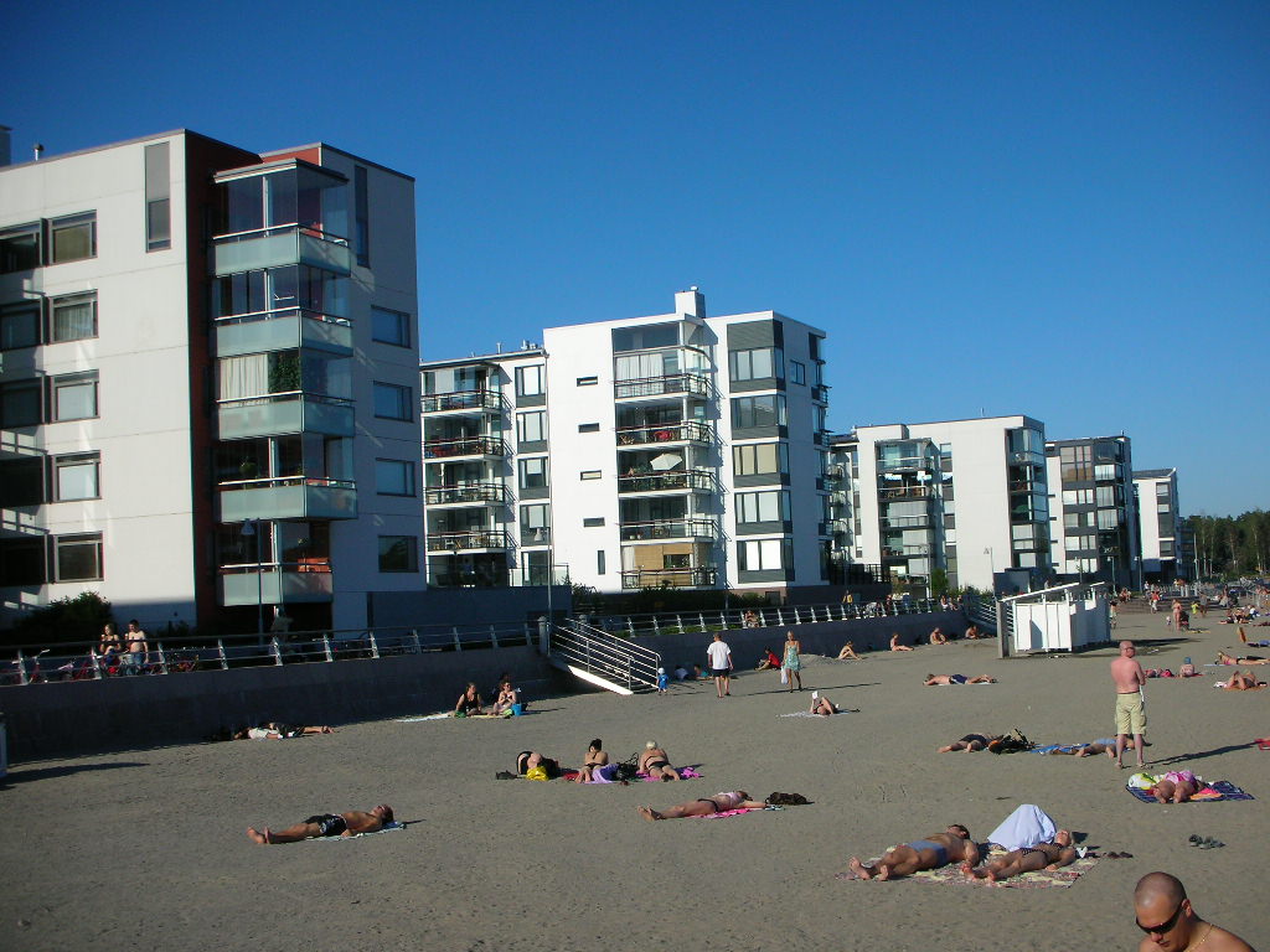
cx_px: 635
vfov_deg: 31.5
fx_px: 1688
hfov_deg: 41.2
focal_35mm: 46
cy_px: 476
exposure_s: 1/210
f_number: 9.9
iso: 50
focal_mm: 7.7
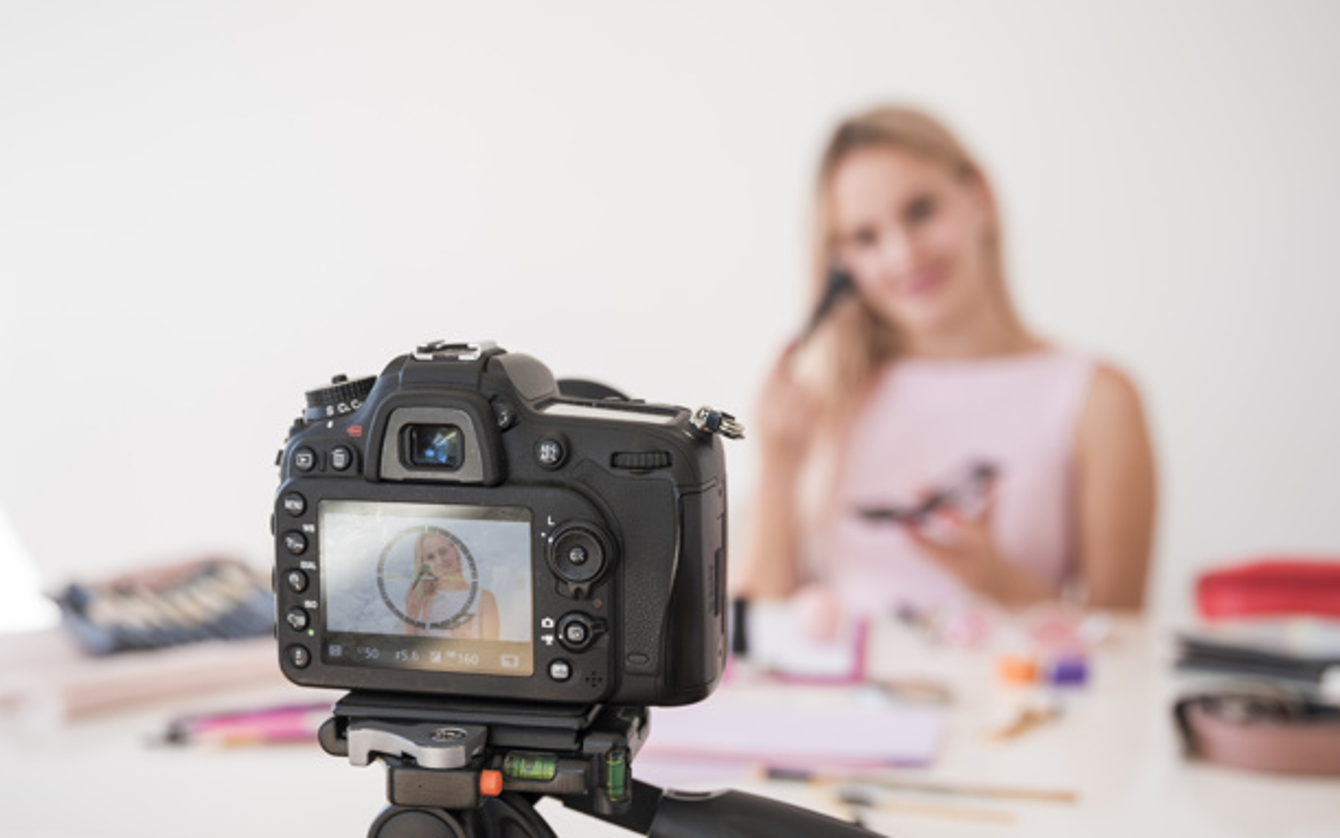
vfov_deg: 26.9
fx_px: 1753
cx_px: 682
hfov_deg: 41.8
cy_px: 435
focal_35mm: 48
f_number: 3.5
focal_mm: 46
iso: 125
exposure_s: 1/125
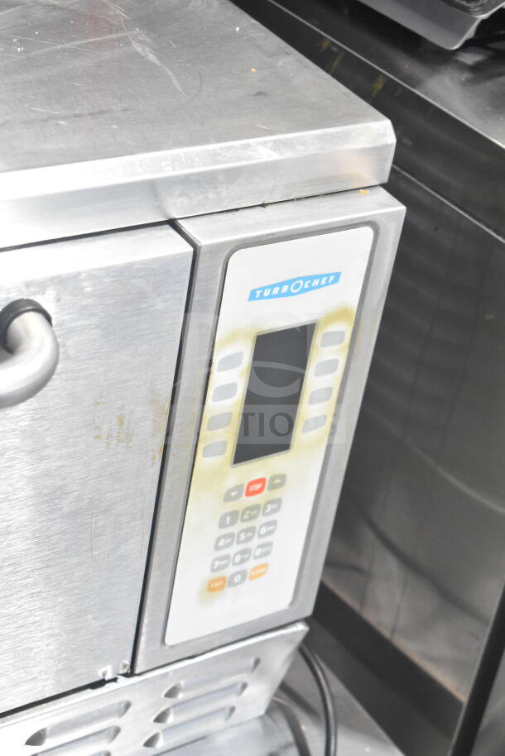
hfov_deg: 18.9
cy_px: 378
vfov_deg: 28.1
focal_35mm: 72
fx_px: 1514
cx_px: 252
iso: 2500
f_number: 5.3
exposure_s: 1/80
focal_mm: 48
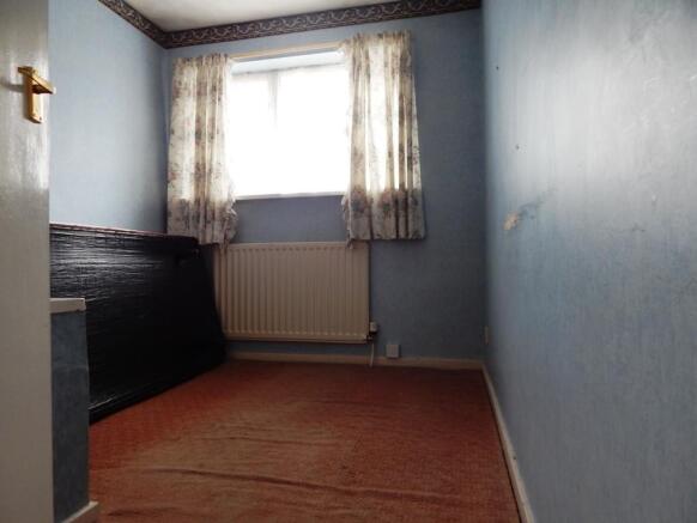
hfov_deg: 76.4
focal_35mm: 22
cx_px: 348
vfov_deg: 61.1
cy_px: 262
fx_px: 443
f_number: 3
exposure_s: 1/30
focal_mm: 4
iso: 125
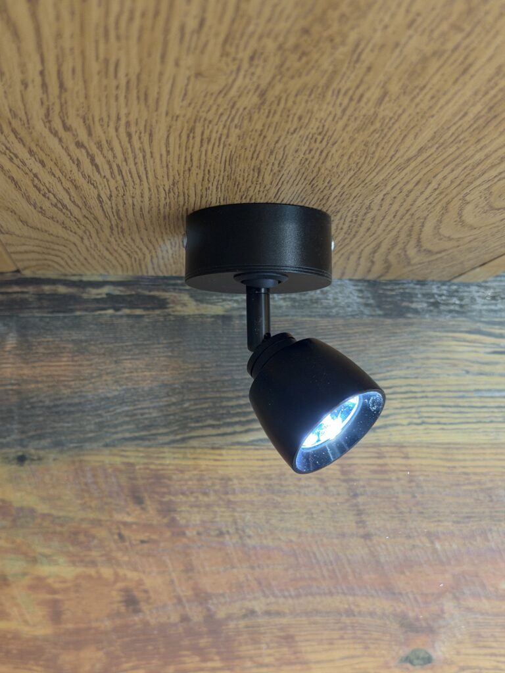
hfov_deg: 30.3
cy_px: 336
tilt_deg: +4.6
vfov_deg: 39.7
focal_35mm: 48
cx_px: 252
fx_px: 934
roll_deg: +0.2
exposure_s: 1/30
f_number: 1.78
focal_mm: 6.76
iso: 640
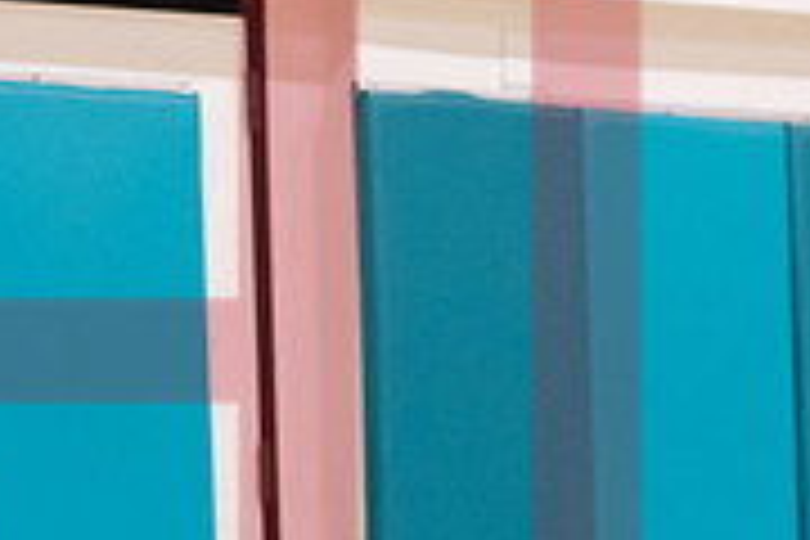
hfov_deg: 7.1
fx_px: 6502
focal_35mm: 289
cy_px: 421
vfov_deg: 4.8
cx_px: 96
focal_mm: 50
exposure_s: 1/1600
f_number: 1.4
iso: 1250
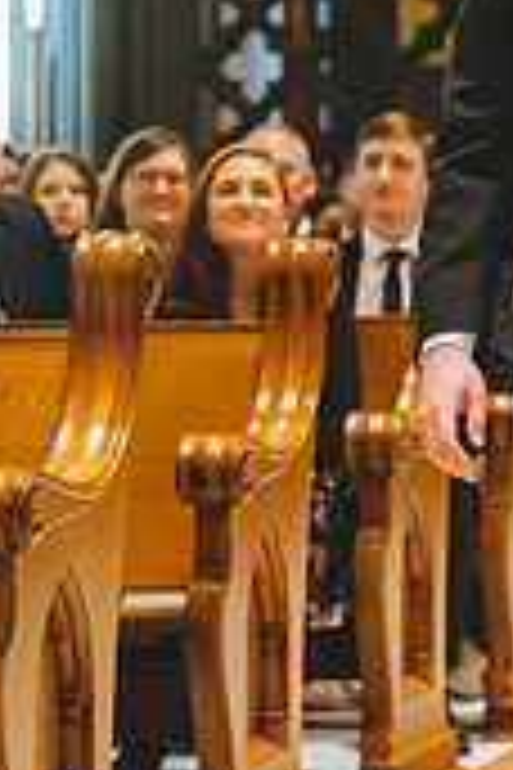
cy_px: 194
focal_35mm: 184
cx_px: 634
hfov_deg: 7.4
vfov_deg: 11.1
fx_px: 3933
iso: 2500
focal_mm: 70
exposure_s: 1/125
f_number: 3.5
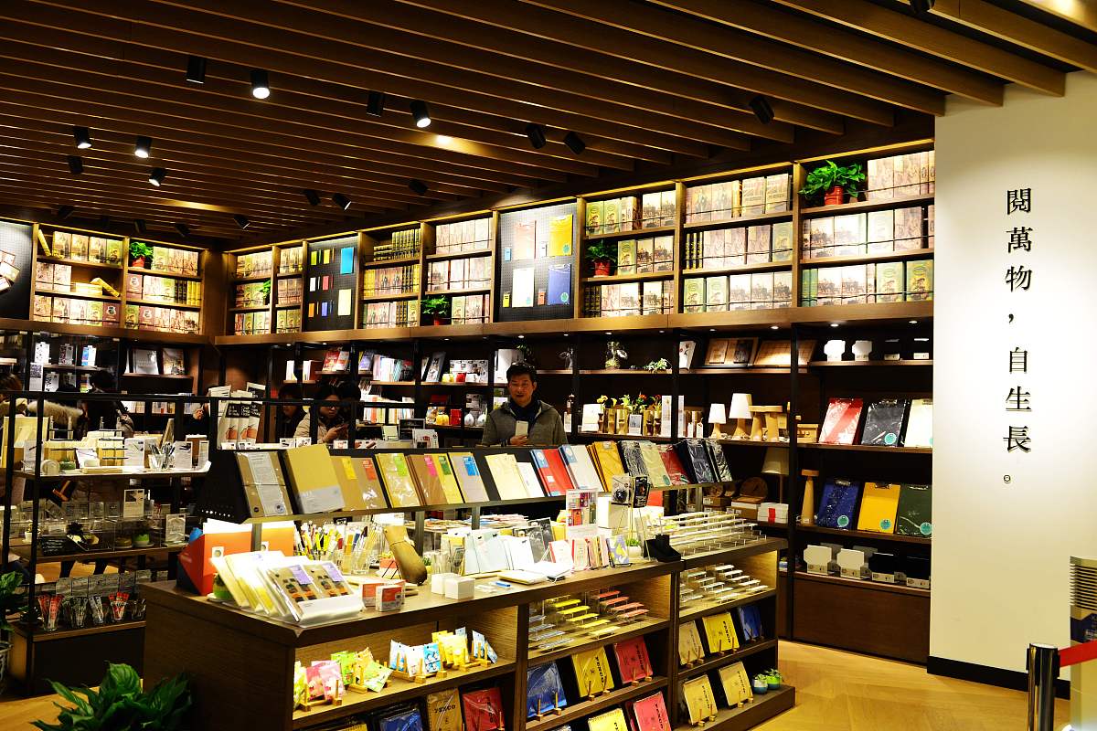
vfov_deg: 41.1
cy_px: 366
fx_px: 975
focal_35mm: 32
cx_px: 548
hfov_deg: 58.7
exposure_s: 1/100
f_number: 4.5
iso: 800
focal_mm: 32
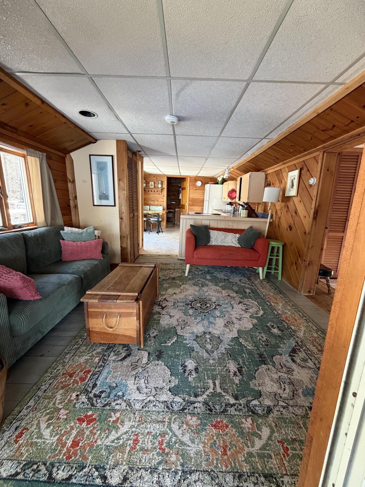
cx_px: 182
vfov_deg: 102.1
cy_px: 244
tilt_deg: -12.4
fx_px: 197
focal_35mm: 14
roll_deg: -3.0
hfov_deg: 85.7
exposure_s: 1/60
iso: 500
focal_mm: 2.22
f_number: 2.2
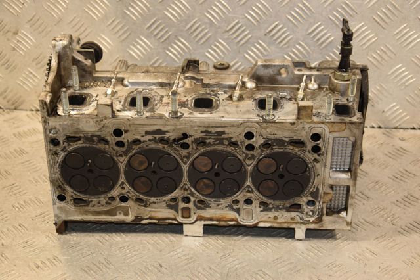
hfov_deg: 29.9
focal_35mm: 68
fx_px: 787
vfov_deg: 20.1
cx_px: 210
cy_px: 140
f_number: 4.8
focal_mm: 45
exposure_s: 1/160
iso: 800
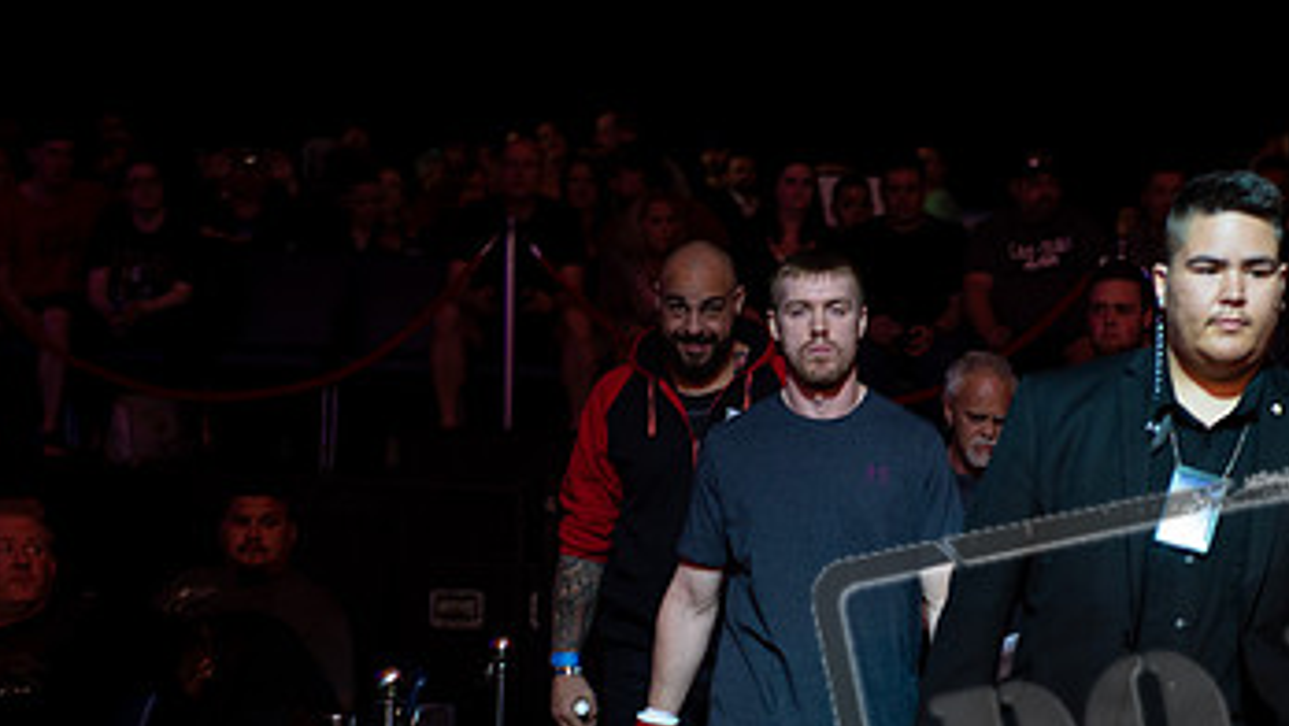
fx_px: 4171
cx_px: 822
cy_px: 626
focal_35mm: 122
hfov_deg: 17.5
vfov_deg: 9.9
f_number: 4
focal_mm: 70
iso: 1600
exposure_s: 1/125
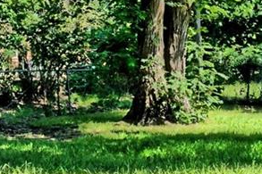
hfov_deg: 16.7
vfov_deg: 11.5
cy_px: 61
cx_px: -20
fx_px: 866
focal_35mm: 119
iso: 400
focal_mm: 17
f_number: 9
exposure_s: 1/160
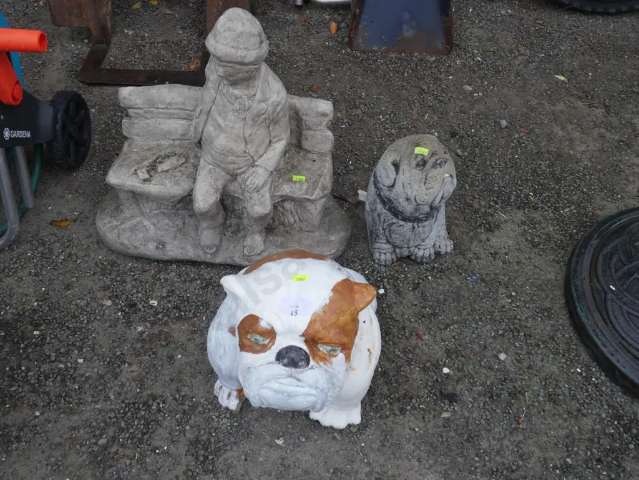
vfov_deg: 39.7
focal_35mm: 36
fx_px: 665
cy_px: 240
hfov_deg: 51.4
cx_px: 320
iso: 250
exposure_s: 1/60
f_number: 5
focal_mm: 18
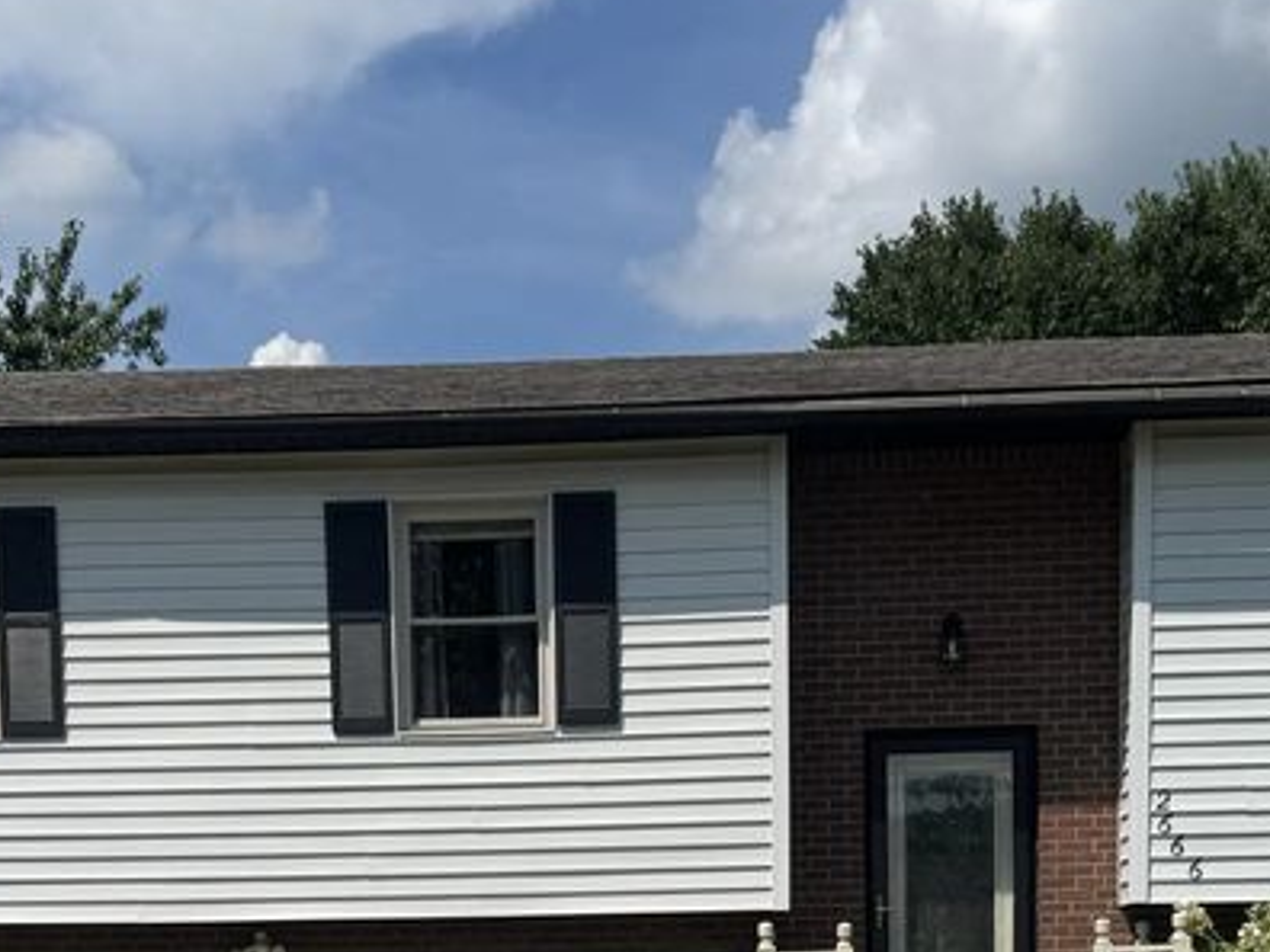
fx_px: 2275
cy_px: 1083
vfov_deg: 22.2
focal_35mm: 62
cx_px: 625
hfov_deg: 31.2
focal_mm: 6.76
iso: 80
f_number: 1.78
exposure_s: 1/7092
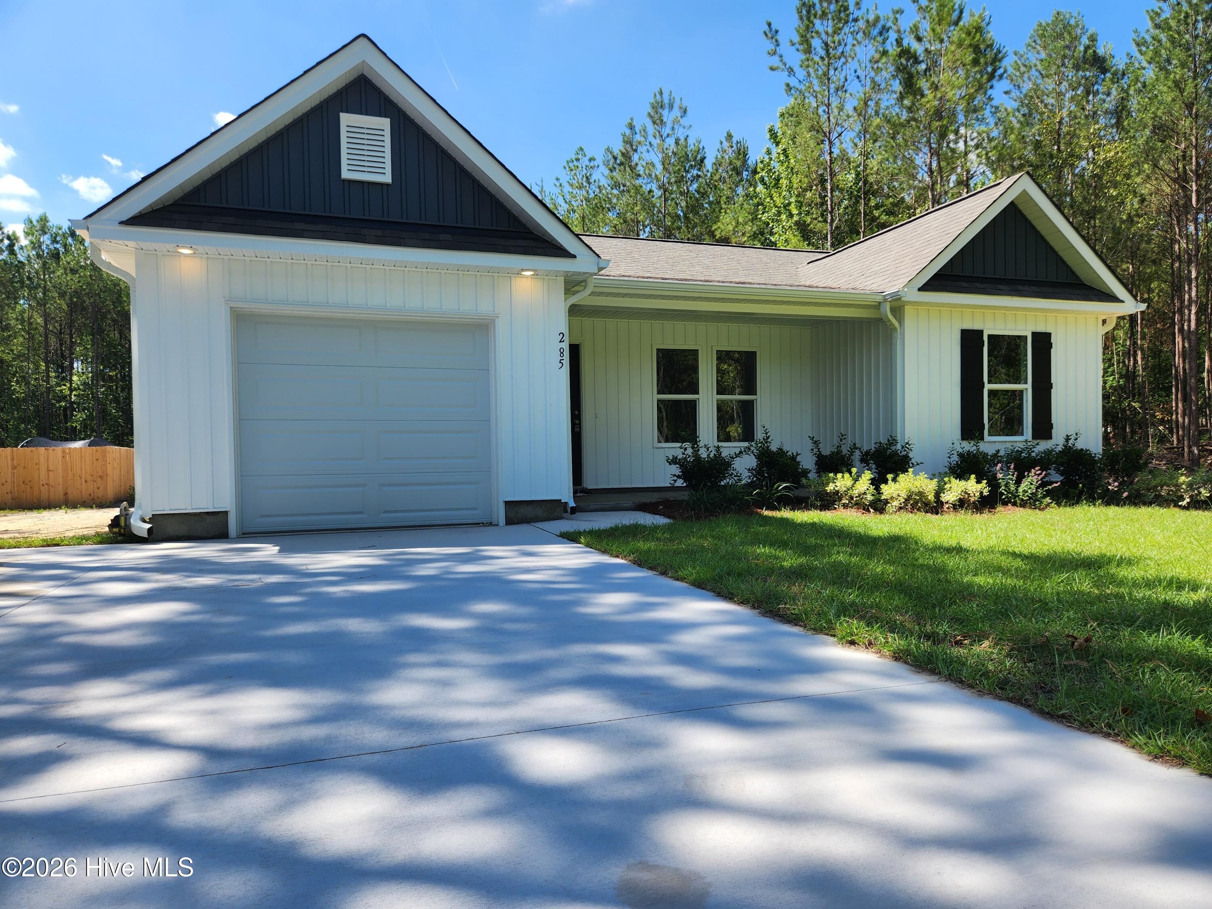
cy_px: 454
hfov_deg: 73.9
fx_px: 805
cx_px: 606
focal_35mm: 23
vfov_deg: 58.9
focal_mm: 5.4
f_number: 1.8
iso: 20
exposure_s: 1/803
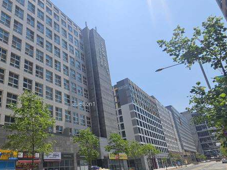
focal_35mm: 23
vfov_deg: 58.1
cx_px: 83
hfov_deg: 72.5
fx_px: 151
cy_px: 107
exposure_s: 1/3464
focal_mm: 2.2
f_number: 2.2
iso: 50
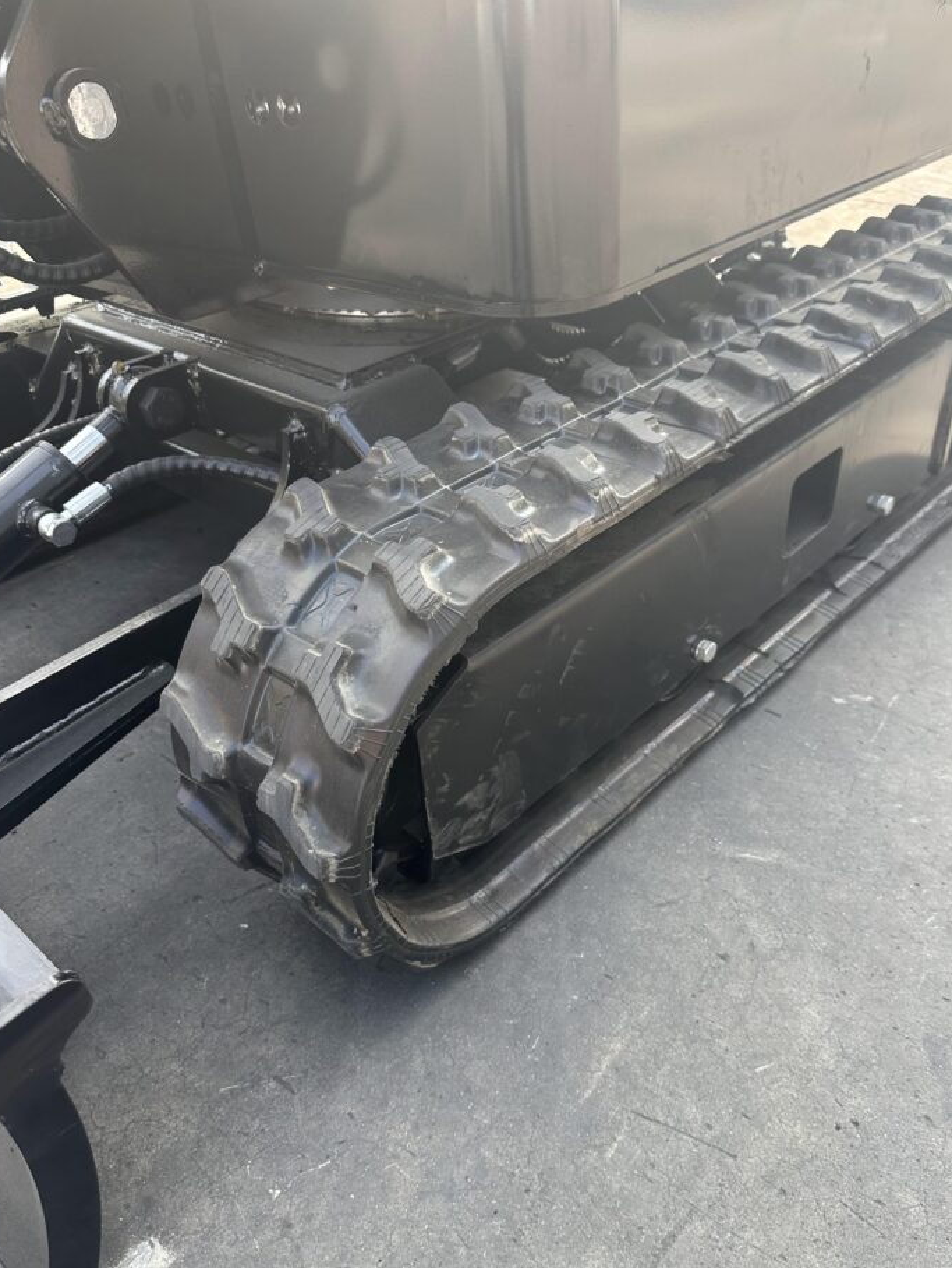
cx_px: 520
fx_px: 990
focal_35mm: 27
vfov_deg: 65.2
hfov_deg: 51.3
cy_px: 690
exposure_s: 1/355
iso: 80
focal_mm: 6.86
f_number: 1.78
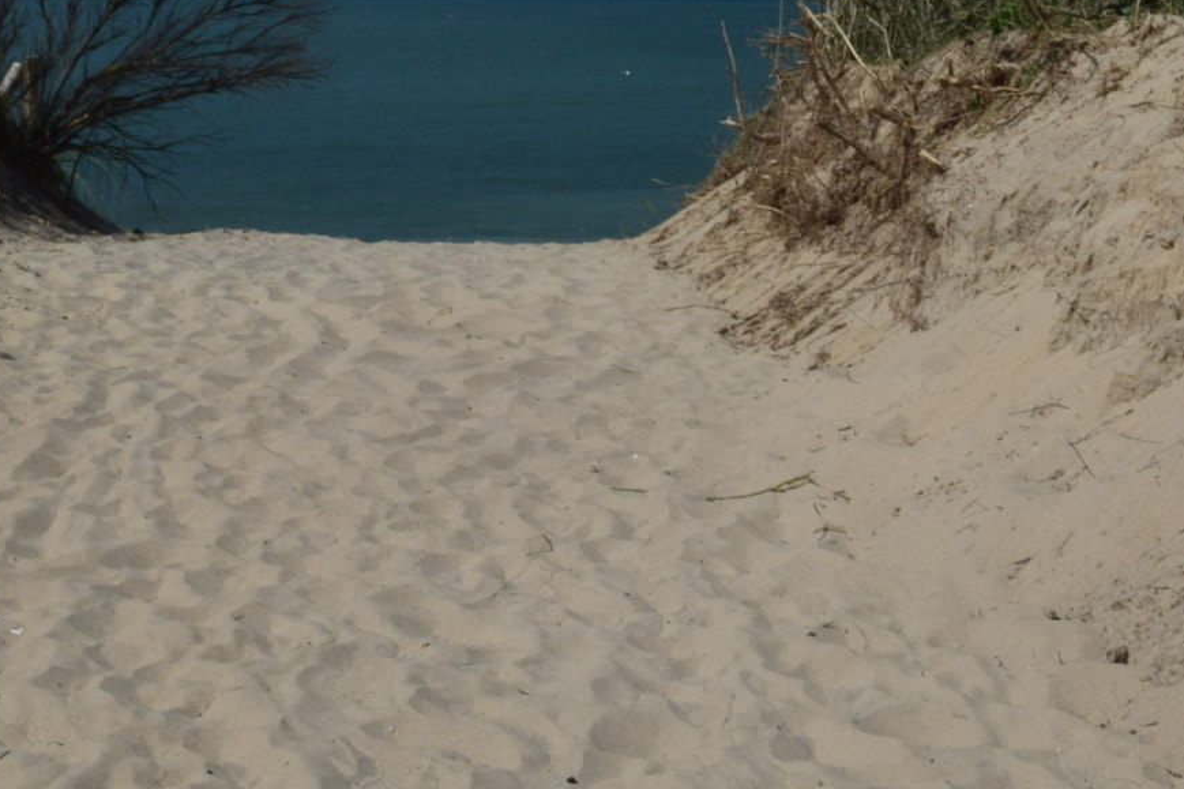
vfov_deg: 12.7
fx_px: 3485
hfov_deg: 19.2
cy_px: -69
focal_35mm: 106
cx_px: 420
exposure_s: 1/40
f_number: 29
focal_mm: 30
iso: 160
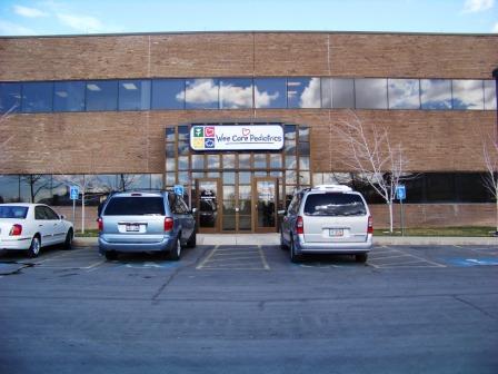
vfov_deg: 39.7
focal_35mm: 36
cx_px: 249
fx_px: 518
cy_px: 187
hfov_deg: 51.4
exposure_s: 1/640
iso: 74
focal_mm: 5.85
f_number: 2.8
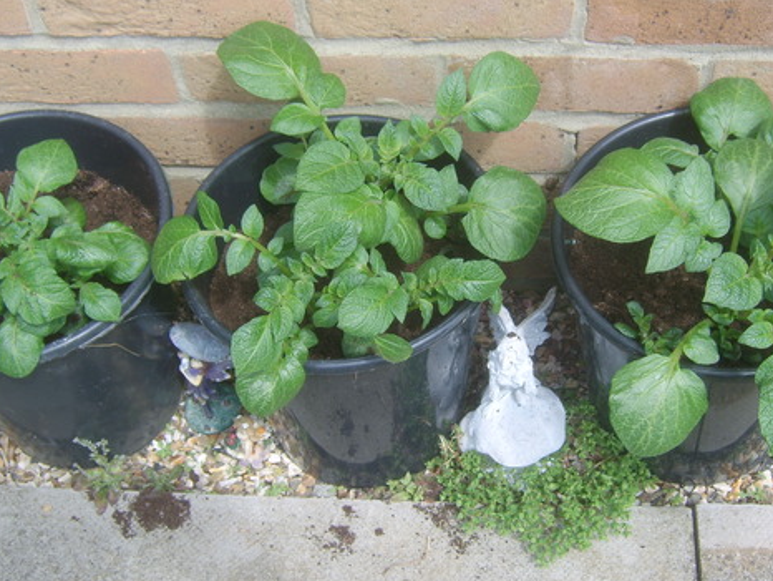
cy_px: 295
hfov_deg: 42.9
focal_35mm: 44
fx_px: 983
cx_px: 380
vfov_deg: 32.9
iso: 50
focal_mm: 9.86
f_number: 4
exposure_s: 1/162
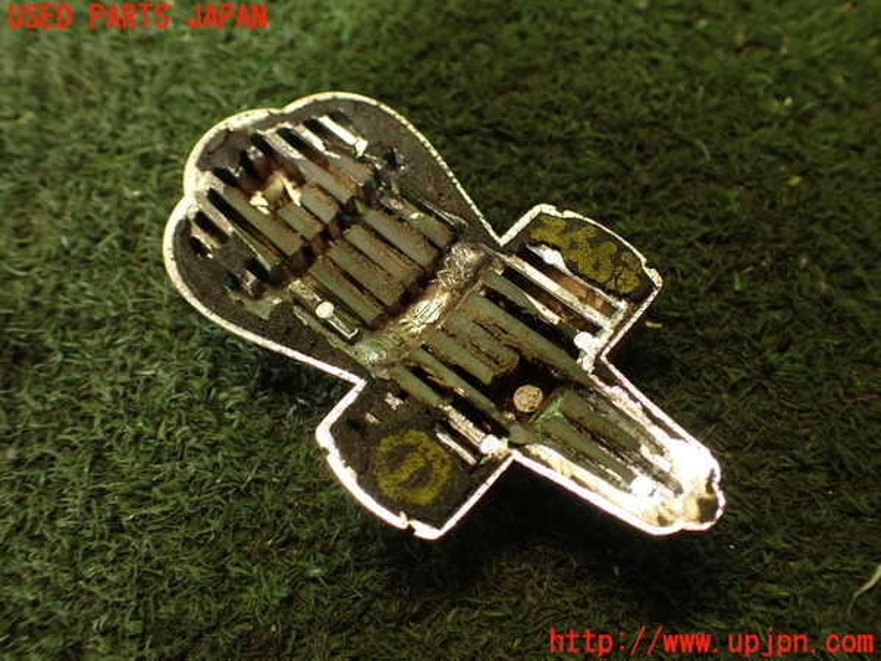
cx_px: 440
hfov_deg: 56.8
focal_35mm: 32
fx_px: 814
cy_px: 330
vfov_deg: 44.2
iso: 200
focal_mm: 5.79
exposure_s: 1/50
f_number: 2.4
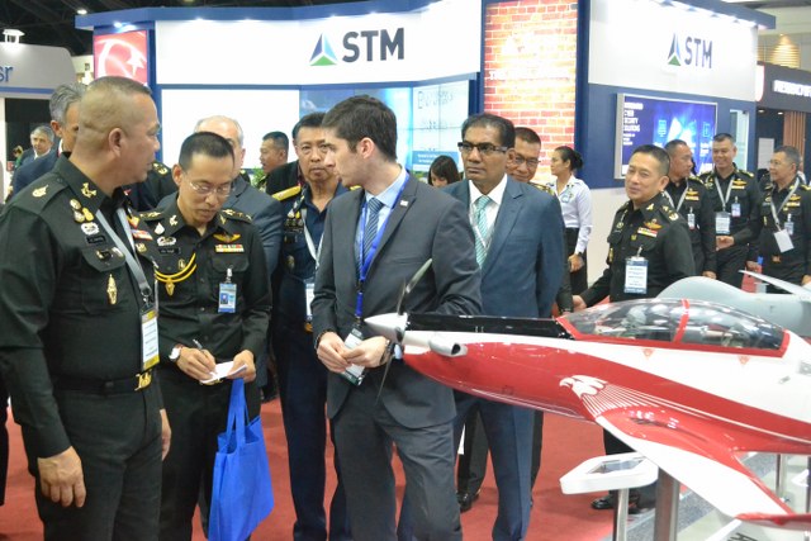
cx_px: 406
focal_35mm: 48
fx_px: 1082
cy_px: 270
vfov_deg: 28.1
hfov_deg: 41.1
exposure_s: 1/80
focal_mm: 32
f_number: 5.6
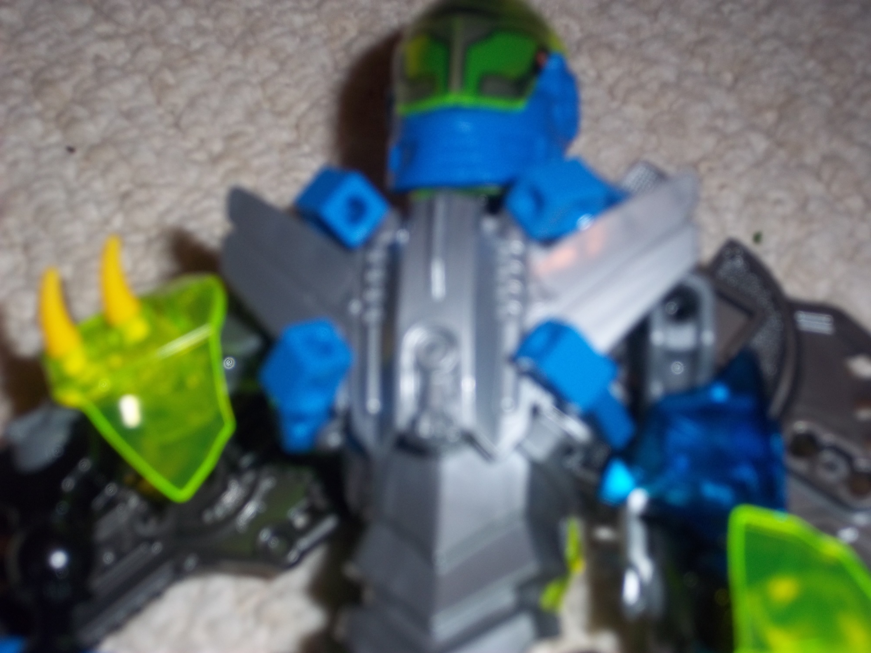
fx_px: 1761
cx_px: 436
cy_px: 326
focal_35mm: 70
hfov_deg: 27.8
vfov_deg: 21.0
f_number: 4.4
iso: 80
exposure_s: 1/100
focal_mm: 12.5
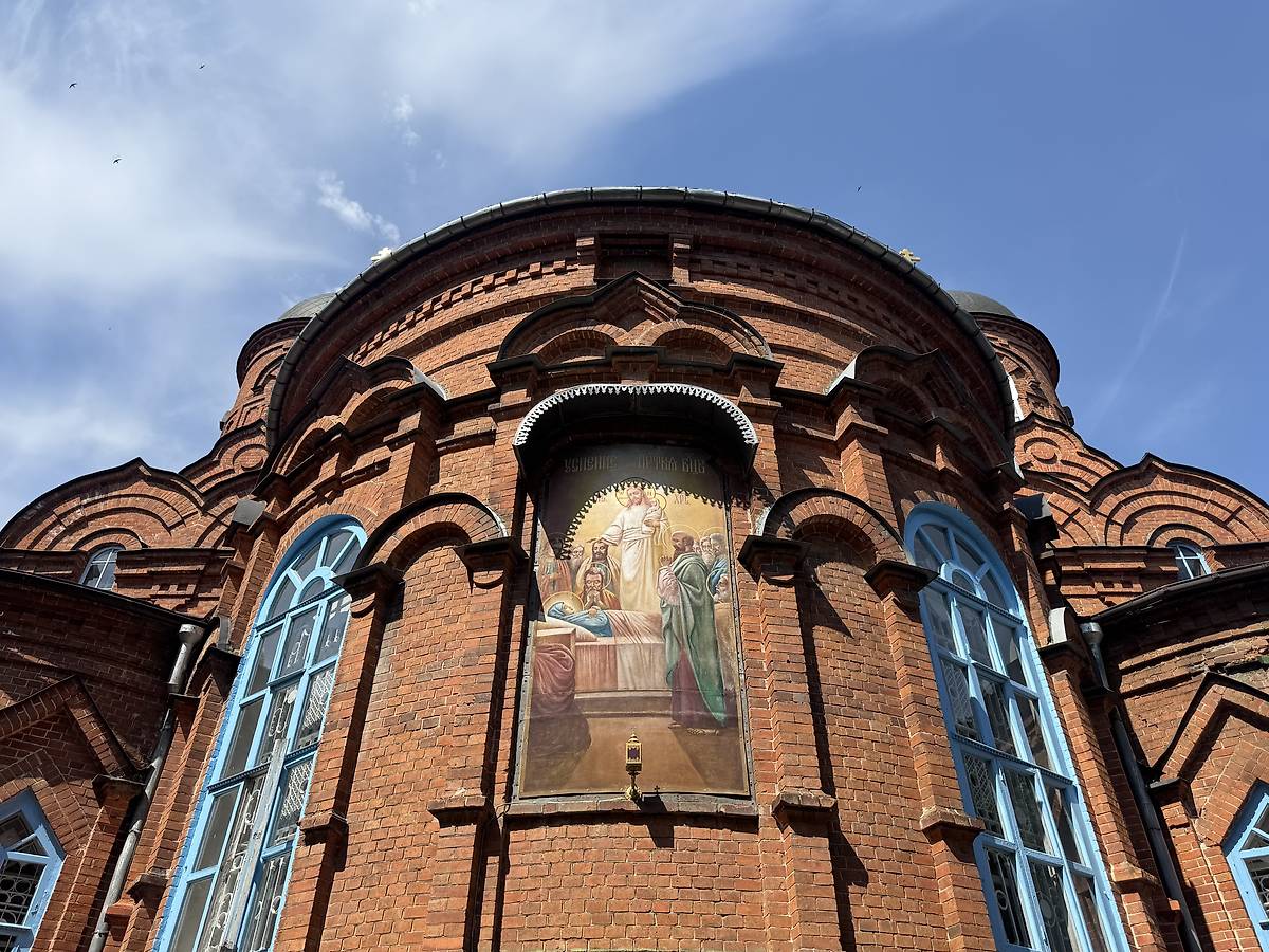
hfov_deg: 71.6
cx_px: 634
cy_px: 476
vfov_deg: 56.8
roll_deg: +1.1
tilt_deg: +40.6
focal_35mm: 24
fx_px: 880
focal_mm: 6.76
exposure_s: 1/3802
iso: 80
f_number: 1.78
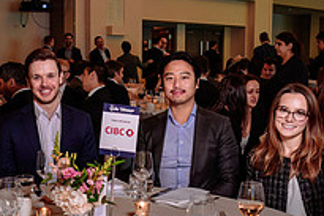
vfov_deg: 20.0
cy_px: 132
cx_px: 98
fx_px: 612
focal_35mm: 68
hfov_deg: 29.3
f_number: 4
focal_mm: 24
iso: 1000
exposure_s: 1/50
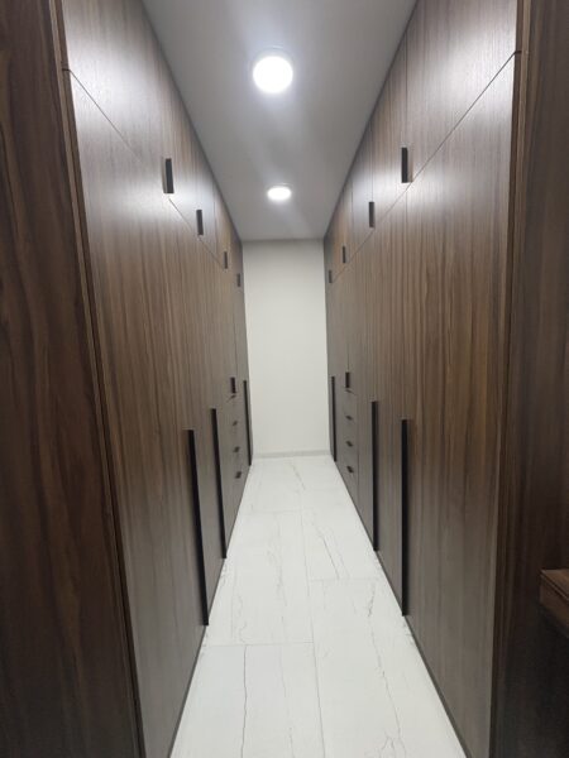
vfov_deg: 102.1
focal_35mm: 14
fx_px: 307
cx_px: 284
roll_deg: +2.0
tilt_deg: -5.5
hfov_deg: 85.7
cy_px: 379
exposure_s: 1/60
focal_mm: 2.22
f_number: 2.2
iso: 320
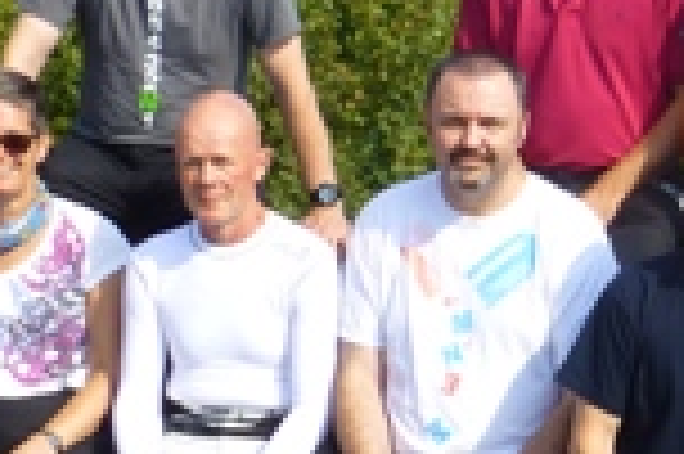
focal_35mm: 136
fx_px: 2581
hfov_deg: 14.8
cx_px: 742
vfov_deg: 10.0
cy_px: 337
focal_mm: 5.4
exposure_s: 1/500
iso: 100
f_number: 4
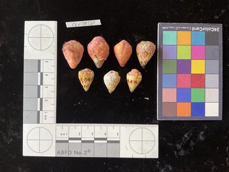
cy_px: 86
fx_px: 192
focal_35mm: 29
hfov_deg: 61.6
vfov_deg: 48.3
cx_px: 114
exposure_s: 1/60
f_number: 1.8
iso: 100
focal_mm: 3
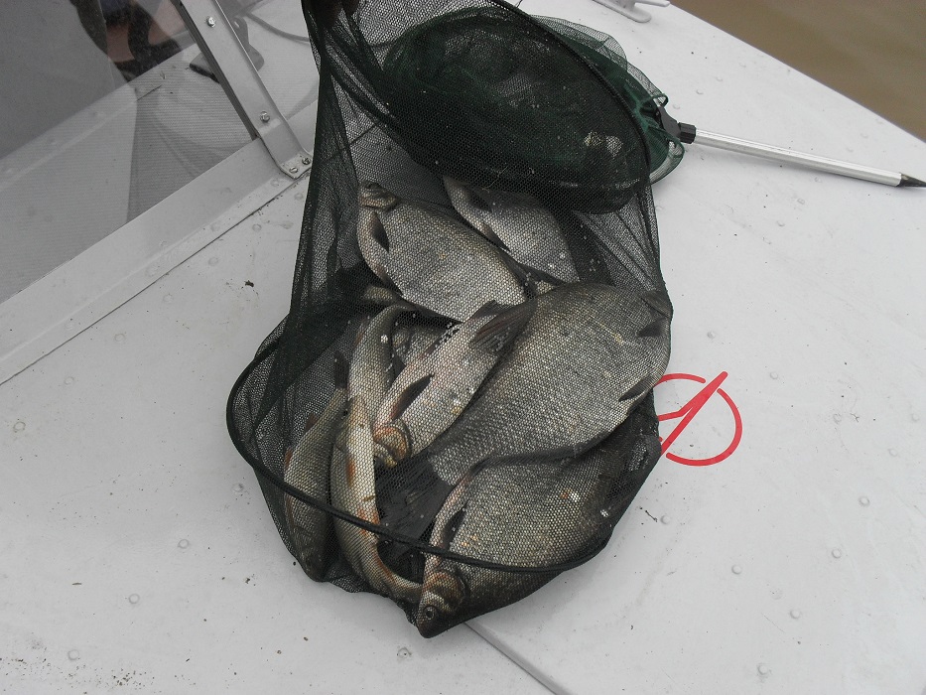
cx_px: 463
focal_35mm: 35
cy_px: 348
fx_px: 936
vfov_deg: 40.7
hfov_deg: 52.6
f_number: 3.2
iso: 100
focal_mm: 6.3
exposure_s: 1/125
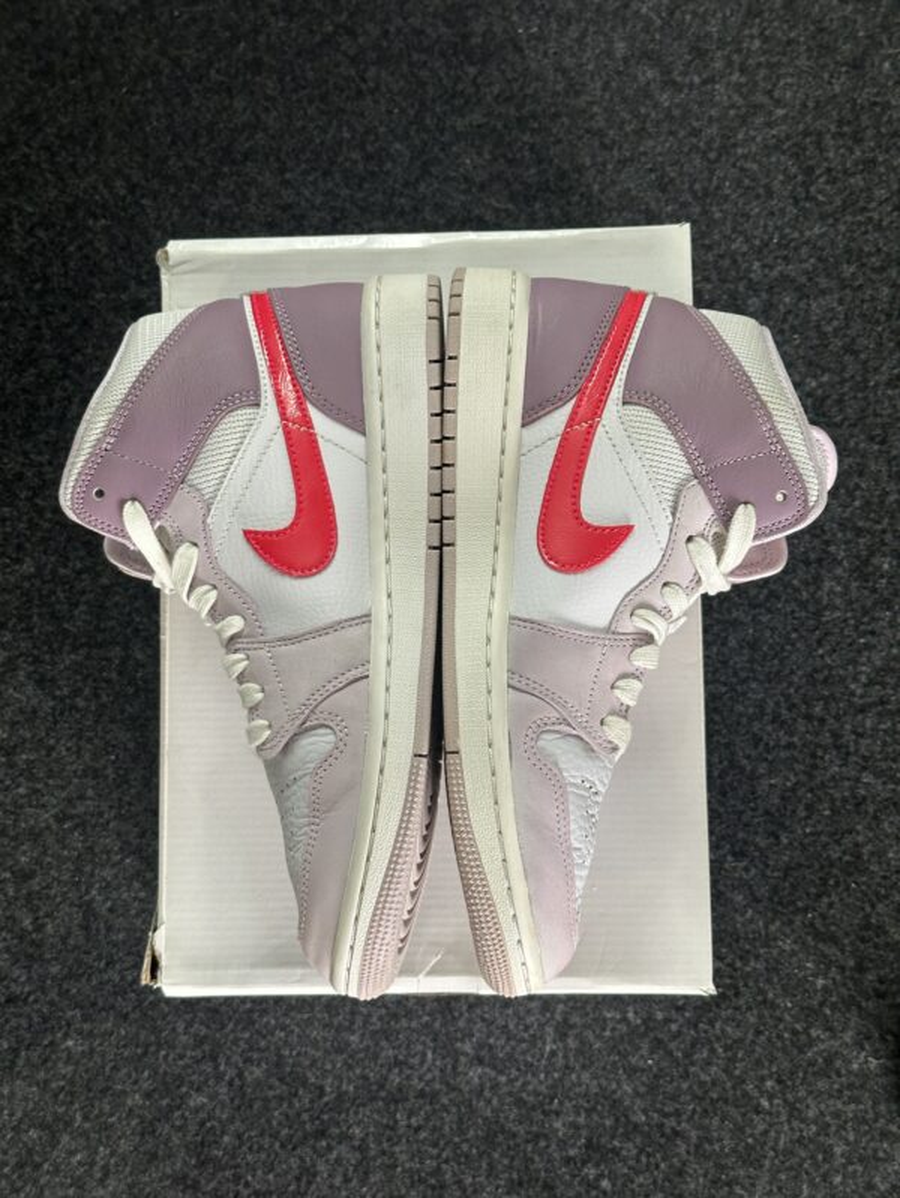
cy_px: 599
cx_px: 450
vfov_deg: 39.6
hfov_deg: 30.3
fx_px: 1663
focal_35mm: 48
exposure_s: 1/50
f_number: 1.78
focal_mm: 6.86
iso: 160
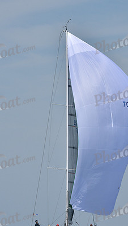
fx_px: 2374
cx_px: 65
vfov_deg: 5.5
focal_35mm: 394
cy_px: 129
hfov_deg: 3.1
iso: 320
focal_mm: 260
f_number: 9
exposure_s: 1/1600
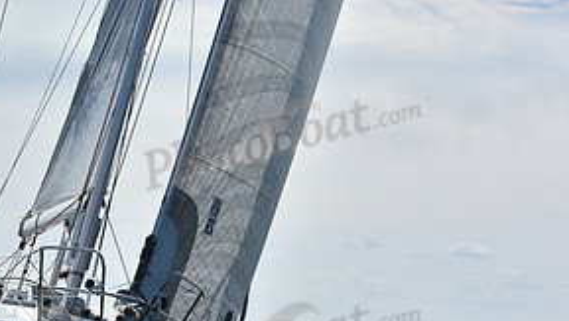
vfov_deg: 5.9
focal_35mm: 206
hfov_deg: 10.4
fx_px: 3110
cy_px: 269
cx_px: 43
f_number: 6.3
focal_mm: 98
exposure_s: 1/2500
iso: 250
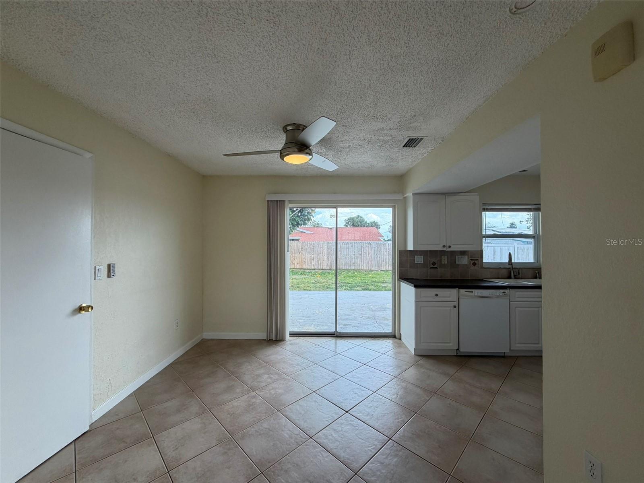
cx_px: 322
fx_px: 260
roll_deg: +0.7
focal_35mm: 14
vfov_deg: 85.7
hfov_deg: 102.1
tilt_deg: +0.5
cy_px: 242
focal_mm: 2.22
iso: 64
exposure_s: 1/162
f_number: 2.2
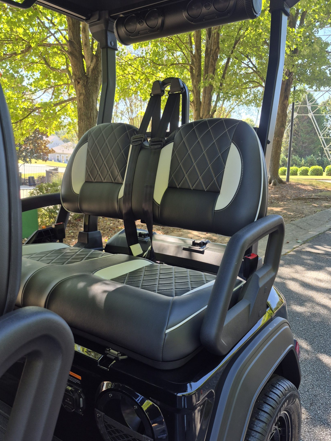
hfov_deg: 51.2
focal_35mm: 27
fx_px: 344
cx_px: 190
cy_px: 220
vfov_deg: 65.3
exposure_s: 1/180
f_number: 1.8
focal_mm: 5.4
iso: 32
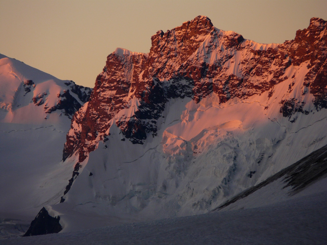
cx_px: 164
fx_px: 3996
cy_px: 122
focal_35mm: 423
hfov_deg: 4.7
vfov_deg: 3.5
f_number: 3.6
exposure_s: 1/100
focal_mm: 69.4
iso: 100
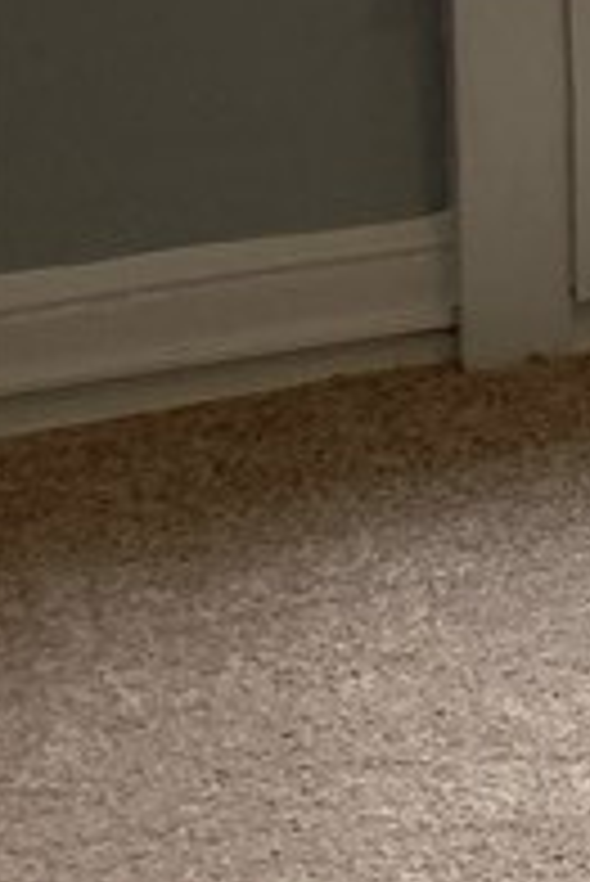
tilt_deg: -2.3
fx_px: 3460
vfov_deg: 13.0
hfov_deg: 8.4
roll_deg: +0.4
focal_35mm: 141
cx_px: 1702
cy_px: -778
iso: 80
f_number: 1.8
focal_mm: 4.25
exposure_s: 1/120
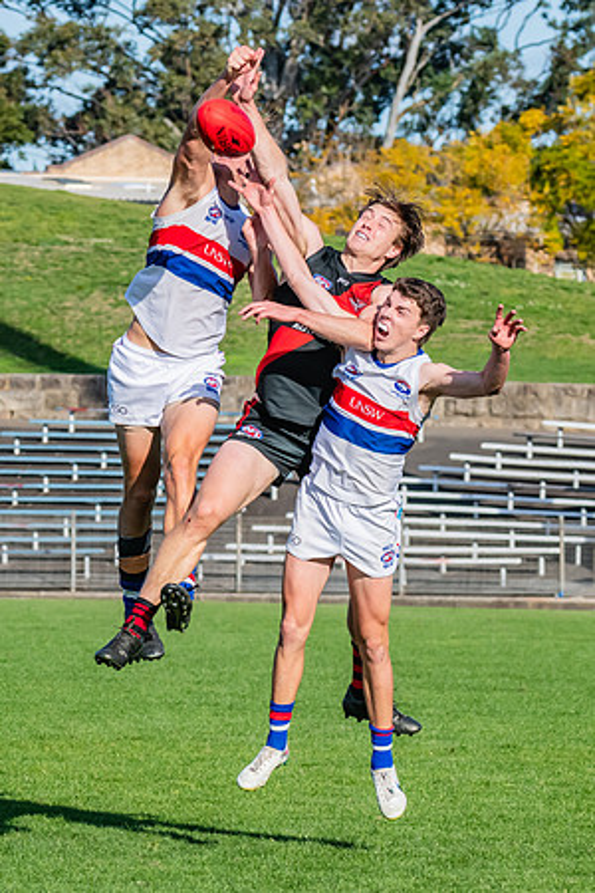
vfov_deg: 5.9
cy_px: 437
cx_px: 295
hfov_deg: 4.0
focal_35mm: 348
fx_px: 8619
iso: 800
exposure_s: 1/1600
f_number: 10
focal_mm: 180
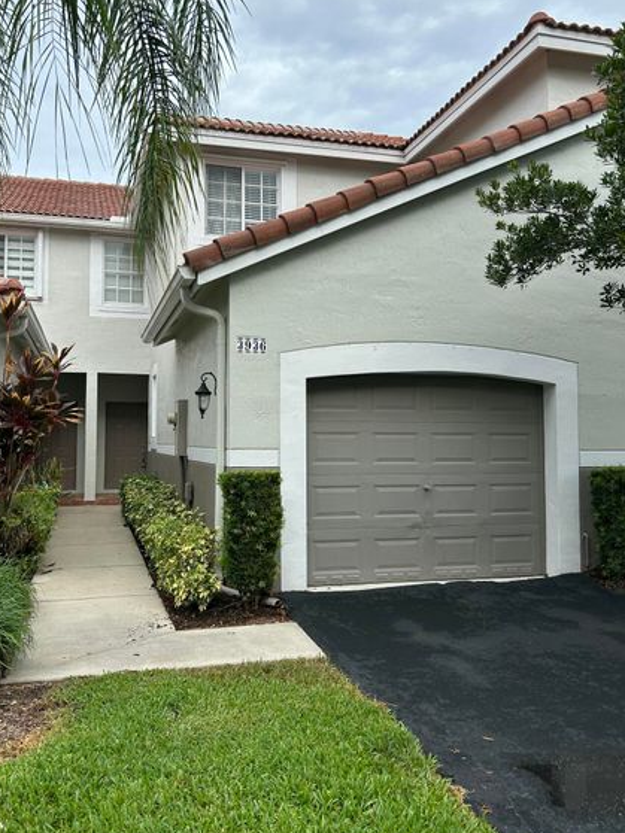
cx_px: 283
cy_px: 394
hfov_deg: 45.4
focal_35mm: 31
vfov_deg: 58.3
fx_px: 747
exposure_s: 1/1196
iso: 50
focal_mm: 5.7
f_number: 1.5
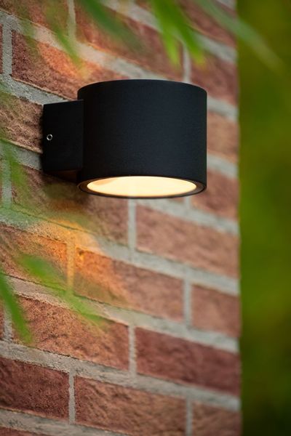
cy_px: 218
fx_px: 2425
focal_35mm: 200
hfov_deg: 6.9
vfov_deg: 10.3
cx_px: 146
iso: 100
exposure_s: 1/60
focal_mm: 200
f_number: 4
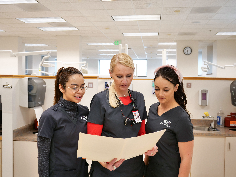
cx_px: 118
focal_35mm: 40
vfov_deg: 36.0
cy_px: 88
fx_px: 273
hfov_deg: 46.8
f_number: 3.3
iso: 200
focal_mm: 20
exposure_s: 1/20
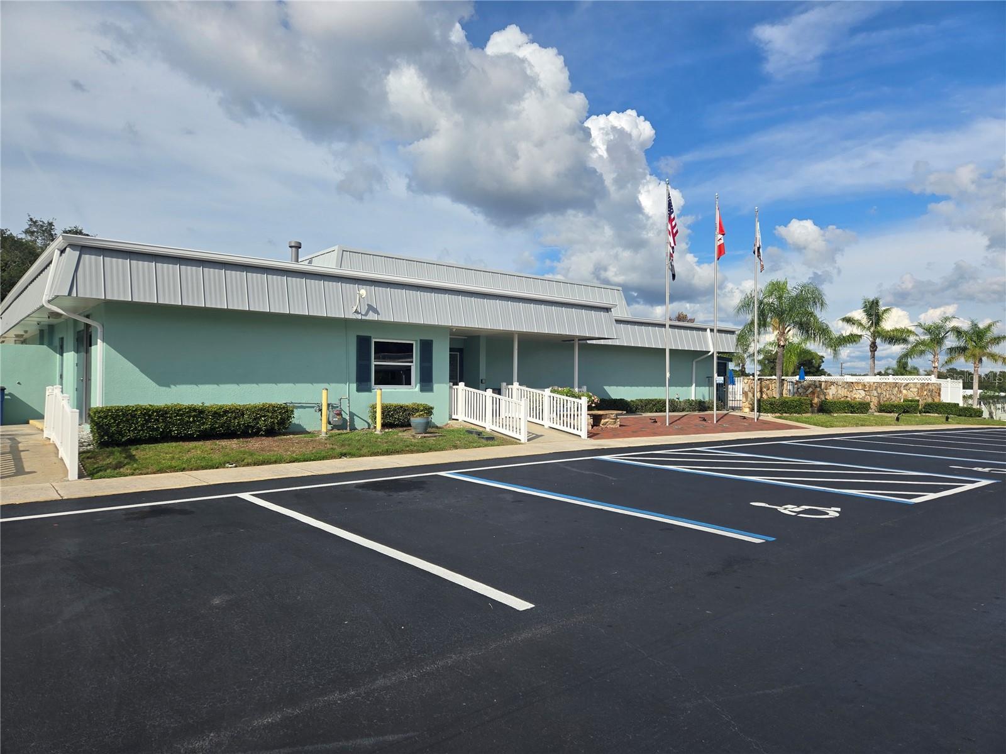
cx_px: 503
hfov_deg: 73.9
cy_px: 377
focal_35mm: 23
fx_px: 668
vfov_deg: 58.9
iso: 25
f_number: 1.8
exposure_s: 1/2145
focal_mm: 5.4
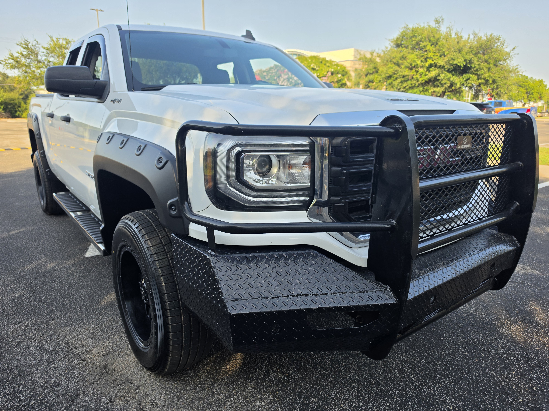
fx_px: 365
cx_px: 274
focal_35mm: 23
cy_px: 206
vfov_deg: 58.9
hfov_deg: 73.9
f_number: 1.4
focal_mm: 6.5
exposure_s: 1/2259
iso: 64
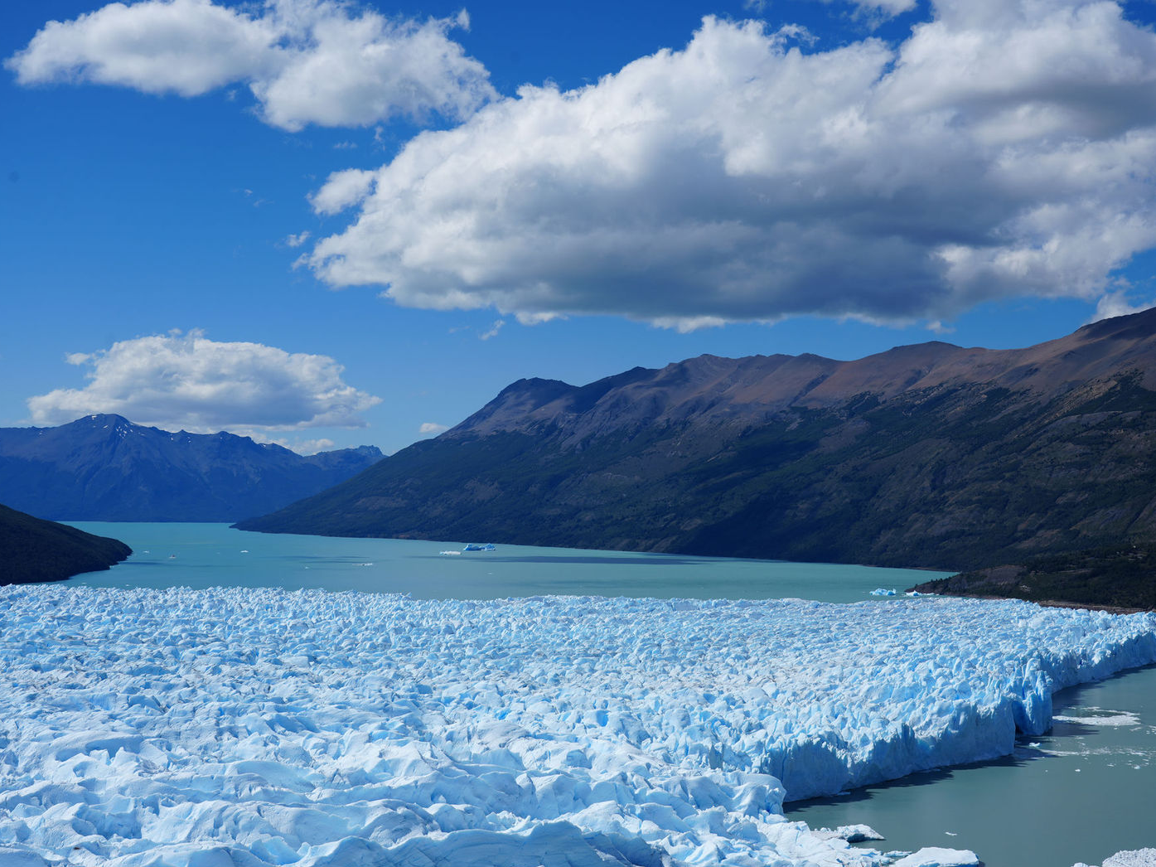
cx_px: 657
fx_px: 1436
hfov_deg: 43.8
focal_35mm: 43
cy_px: 429
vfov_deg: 33.6
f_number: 10
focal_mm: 39
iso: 100
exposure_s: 1/500
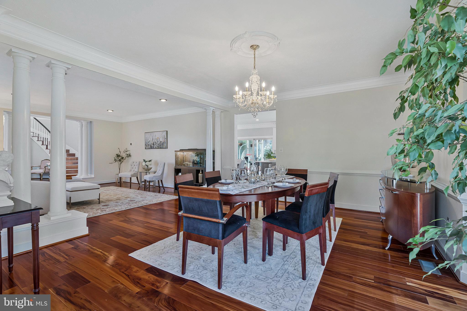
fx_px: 208
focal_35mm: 16
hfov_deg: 96.7
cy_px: 156
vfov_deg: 73.7
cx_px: 234
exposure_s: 1/25
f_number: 7.1
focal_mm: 16
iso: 1250
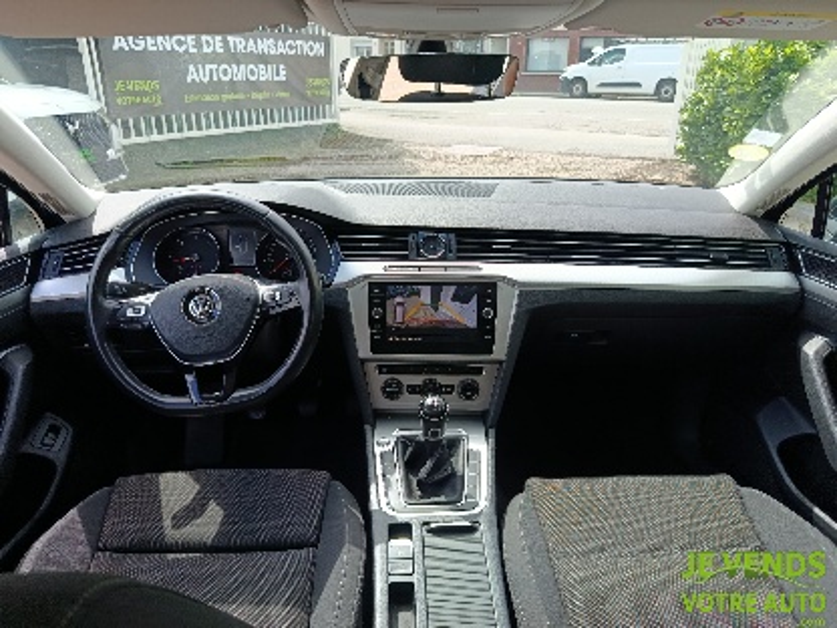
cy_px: 314
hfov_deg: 71.6
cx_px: 418
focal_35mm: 24
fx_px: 580
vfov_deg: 56.8
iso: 50
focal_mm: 5.24
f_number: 1.7
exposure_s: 1/119
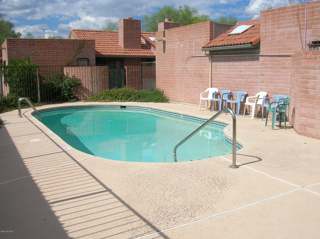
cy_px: 120
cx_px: 160
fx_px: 314
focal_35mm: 34
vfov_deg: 41.7
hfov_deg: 54.0
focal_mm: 5.7
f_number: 4.9
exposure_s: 1/782
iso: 50
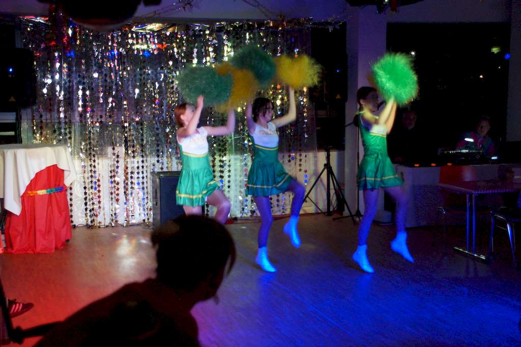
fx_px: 760
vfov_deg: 25.7
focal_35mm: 52
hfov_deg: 37.9
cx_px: 260
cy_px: 174
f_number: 4.5
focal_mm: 35
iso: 3200
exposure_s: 1/50
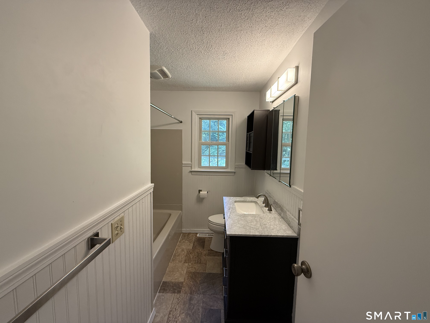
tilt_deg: -3.9
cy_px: 162
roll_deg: -1.7
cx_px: 215
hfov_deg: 102.1
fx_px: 174
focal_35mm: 14
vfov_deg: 85.7
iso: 250
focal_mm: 2.22
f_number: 2.2
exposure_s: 1/120
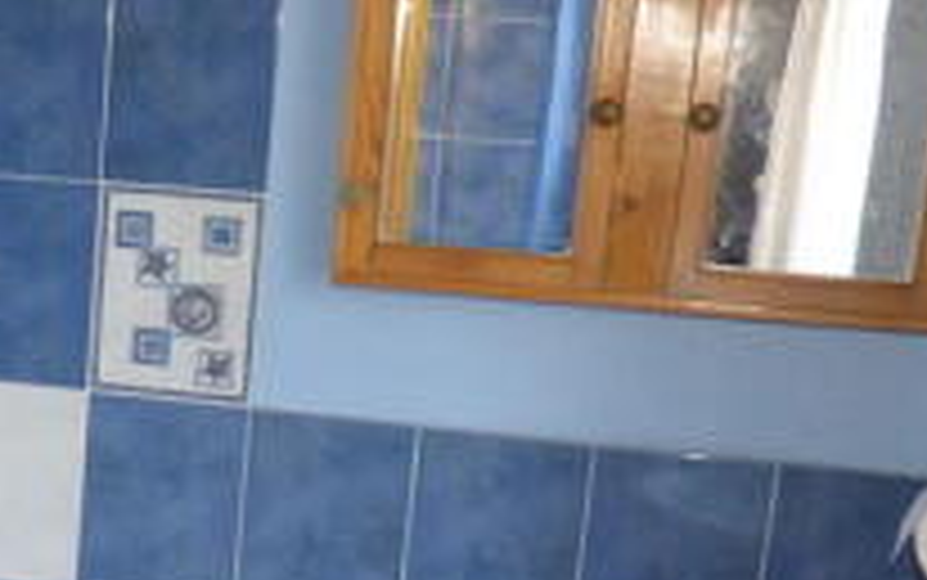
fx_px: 2275
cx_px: -25
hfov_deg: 22.1
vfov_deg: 14.2
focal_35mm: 90
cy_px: 654
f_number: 4
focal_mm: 5.3
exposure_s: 1/60
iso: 400
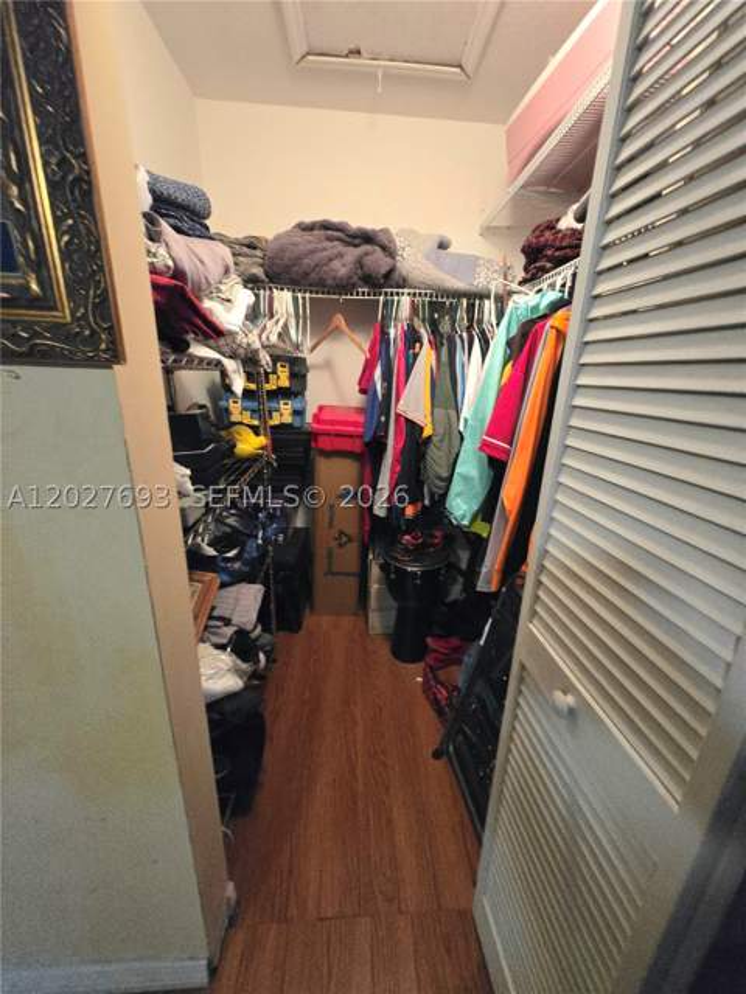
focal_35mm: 13
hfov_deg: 89.9
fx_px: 374
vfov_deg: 106.2
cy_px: 497
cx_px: 373
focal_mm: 1.7
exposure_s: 1/30
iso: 1250
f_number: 2.2
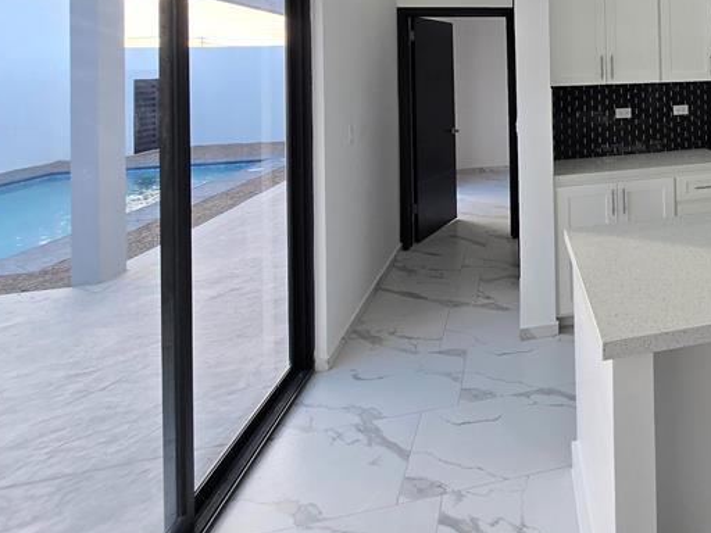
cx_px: 694
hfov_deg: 54.2
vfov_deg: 47.9
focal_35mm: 26
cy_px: 58
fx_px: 534
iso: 50
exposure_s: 1/151
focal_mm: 2.2
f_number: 2.2
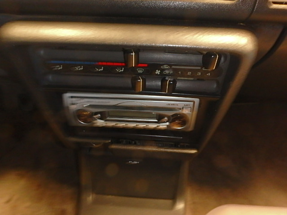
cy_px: 108
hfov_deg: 79.0
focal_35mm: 21
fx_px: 174
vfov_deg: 63.4
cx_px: 144
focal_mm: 3.7
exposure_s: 1/8
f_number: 6
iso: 1000
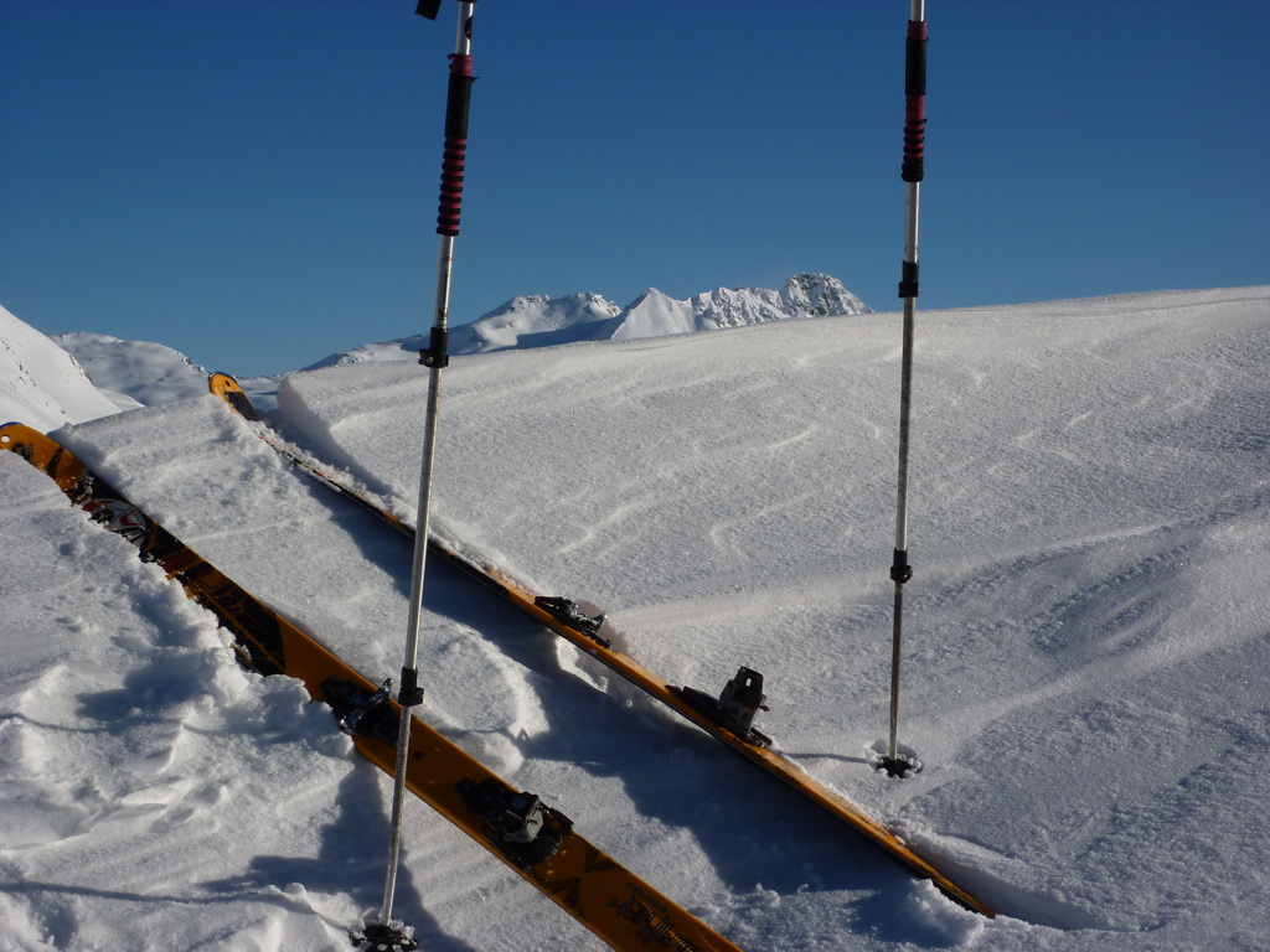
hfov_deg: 39.7
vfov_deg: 30.3
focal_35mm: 48
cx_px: 635
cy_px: 476
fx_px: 1761
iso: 80
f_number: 6.3
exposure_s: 1/800
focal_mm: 7.9
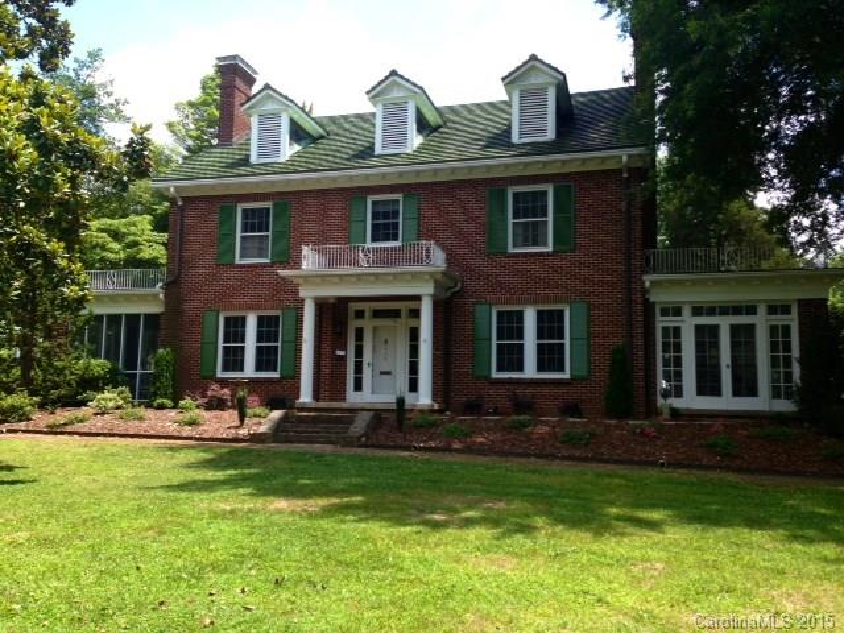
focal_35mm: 33
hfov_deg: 55.4
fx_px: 805
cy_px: 316
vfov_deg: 42.9
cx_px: 422
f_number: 2.4
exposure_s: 1/577
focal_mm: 4.13
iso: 50
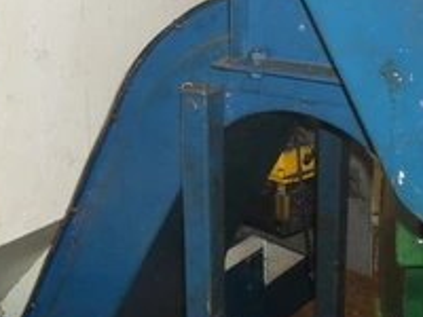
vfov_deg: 20.9
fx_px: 855
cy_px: 91
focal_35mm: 70
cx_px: 260
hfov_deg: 27.7
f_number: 3.2
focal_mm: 6.3
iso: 200
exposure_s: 1/45
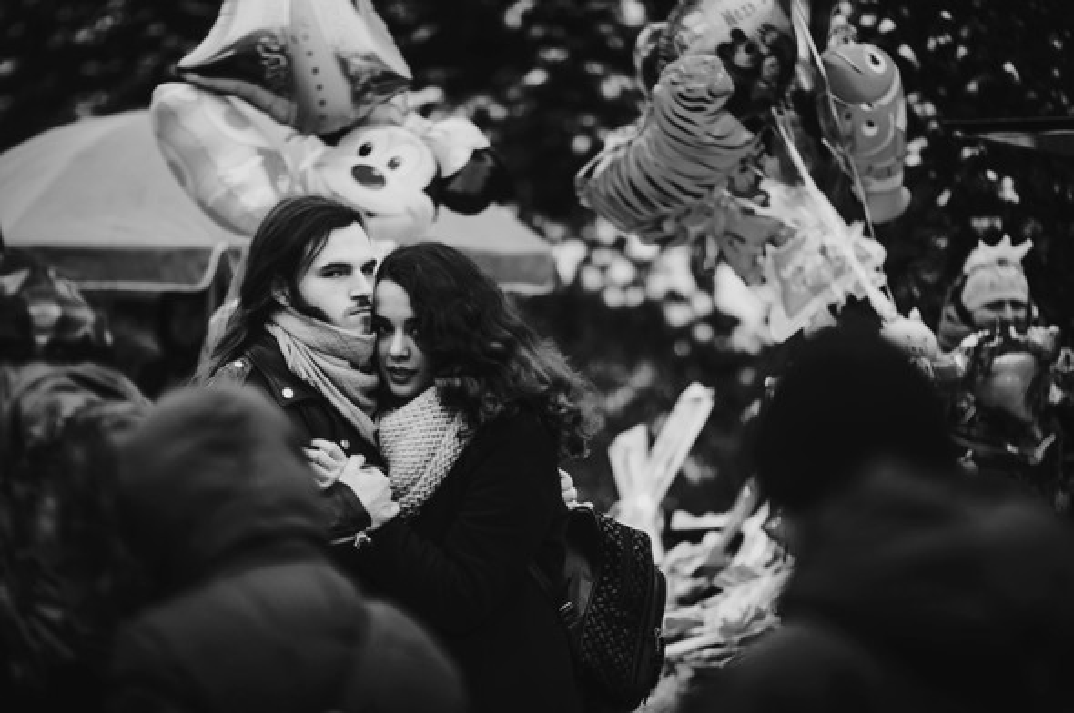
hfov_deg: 16.1
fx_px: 3799
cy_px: 356
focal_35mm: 128
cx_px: 537
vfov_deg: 10.7
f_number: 1.4
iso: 200
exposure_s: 1/320
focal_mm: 85
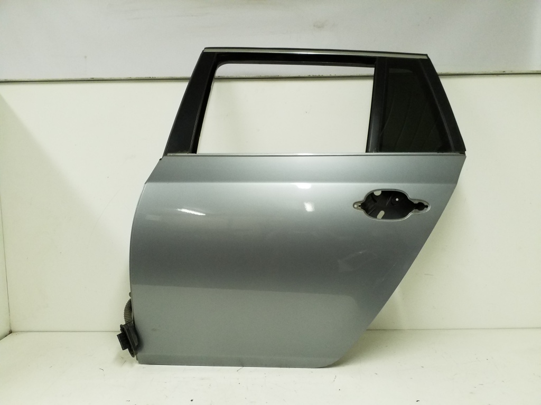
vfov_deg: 51.4
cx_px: 270
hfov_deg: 65.3
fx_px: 422
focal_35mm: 27
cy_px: 202
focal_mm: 3.6
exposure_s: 1/33
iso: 200
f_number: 1.9
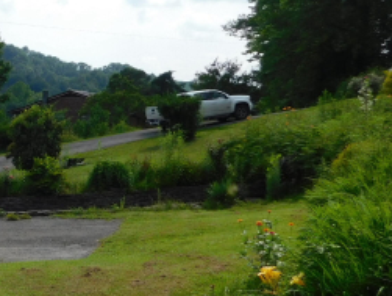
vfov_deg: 24.1
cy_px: 169
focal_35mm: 61
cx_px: -110
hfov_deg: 26.9
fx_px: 692
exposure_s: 1/500
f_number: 6
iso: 125
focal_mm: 4
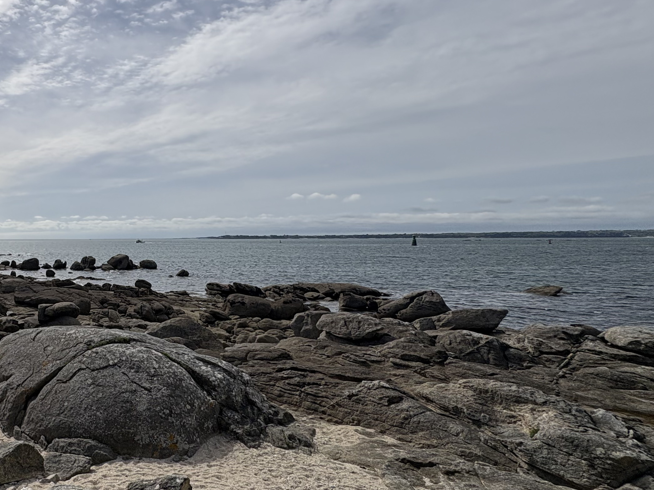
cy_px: 258
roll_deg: +0.1
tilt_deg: -2.4
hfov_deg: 57.3
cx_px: 80
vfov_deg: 51.3
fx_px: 510
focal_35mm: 27
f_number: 2.2
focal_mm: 2.22
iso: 50
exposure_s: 1/6135
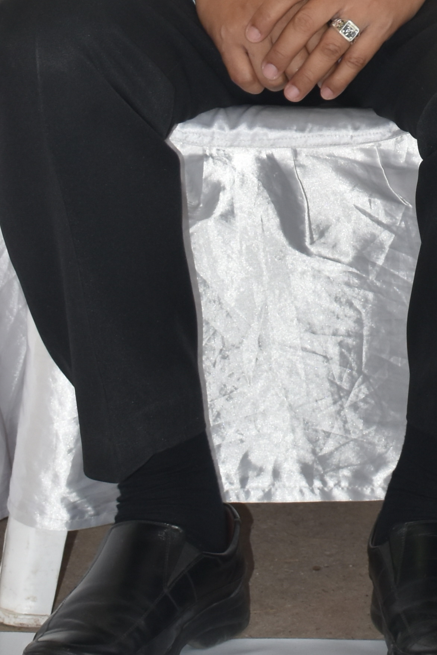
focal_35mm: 194
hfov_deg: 7.0
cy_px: -302
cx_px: 637
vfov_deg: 10.3
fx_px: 3533
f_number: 5.6
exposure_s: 1/125
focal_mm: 38
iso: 280
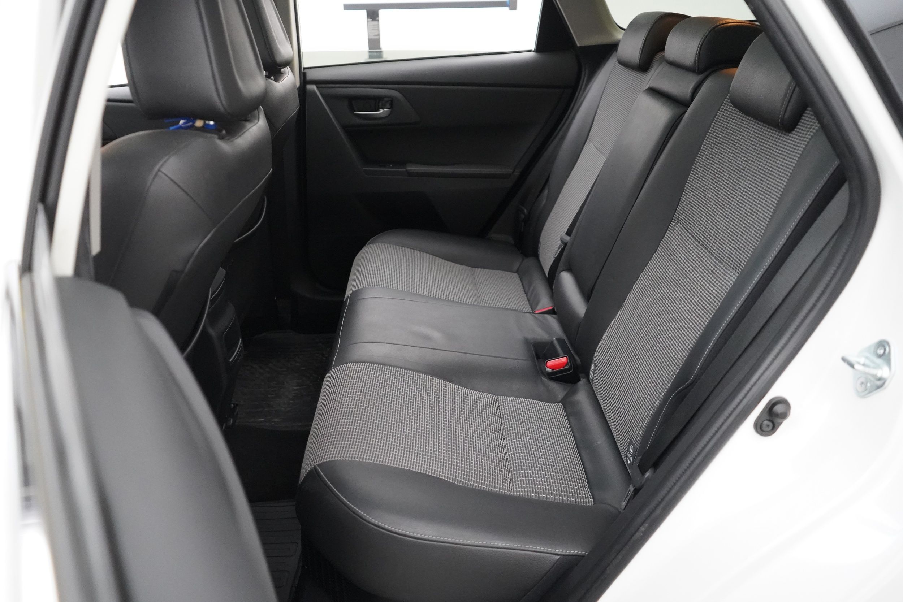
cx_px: 452
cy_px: 301
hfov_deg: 63.7
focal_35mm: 29
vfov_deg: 45.0
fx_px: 727
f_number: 3.5
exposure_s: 1/160
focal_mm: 29
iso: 12800
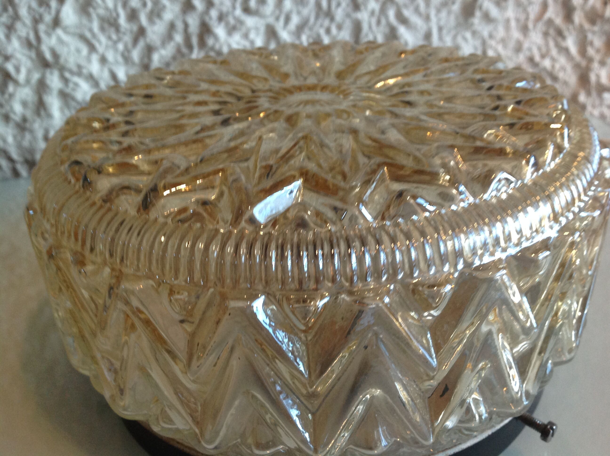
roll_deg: +3.1
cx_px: 305
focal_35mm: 35
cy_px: 228
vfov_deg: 40.6
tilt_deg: -30.1
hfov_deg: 52.7
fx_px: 616
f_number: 2.4
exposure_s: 1/15
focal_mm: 4.28
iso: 125
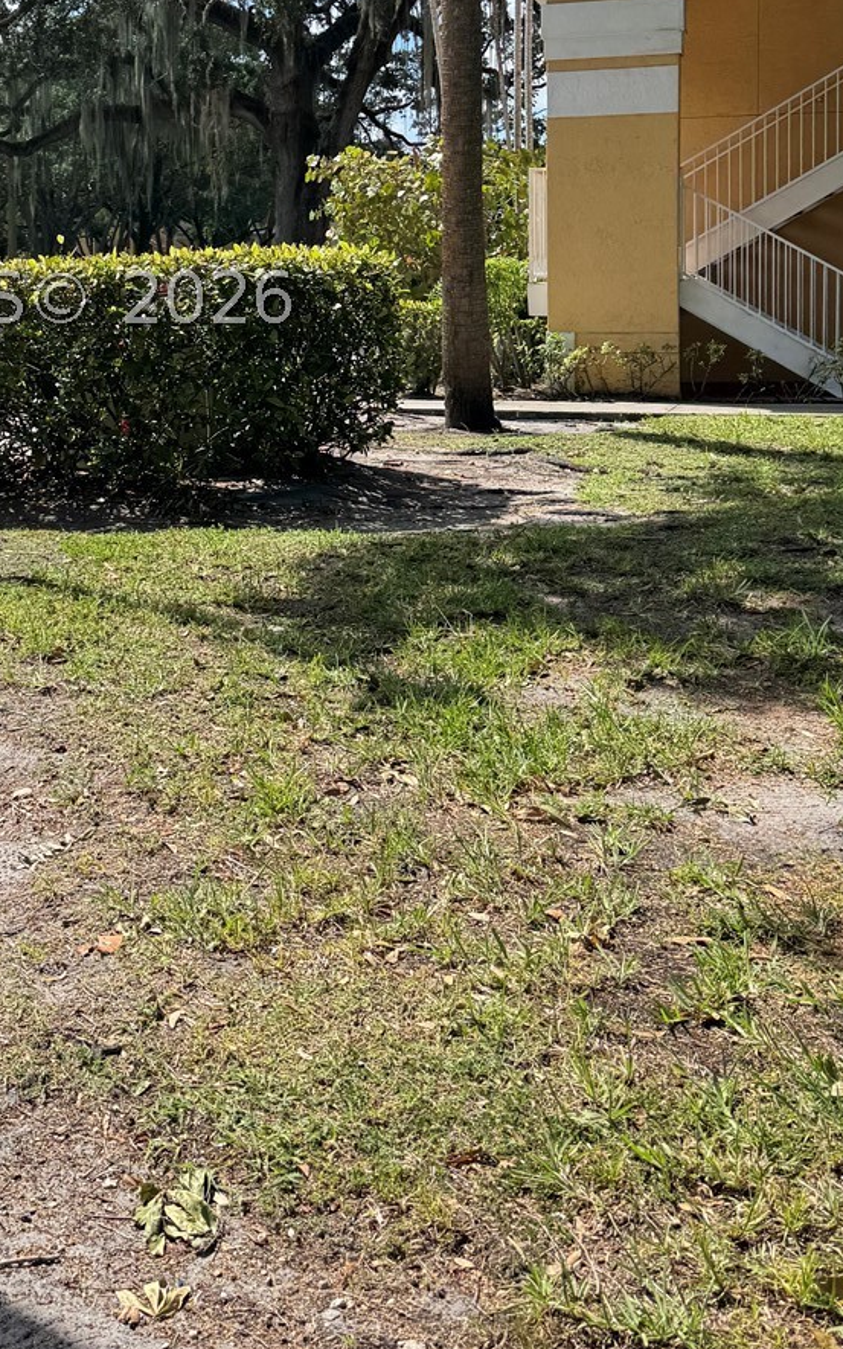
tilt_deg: -2.8
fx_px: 1691
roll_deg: +1.9
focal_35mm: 46
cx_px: 204
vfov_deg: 41.9
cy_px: 299
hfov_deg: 27.6
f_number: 1.78
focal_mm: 6.76
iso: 80
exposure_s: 1/2833
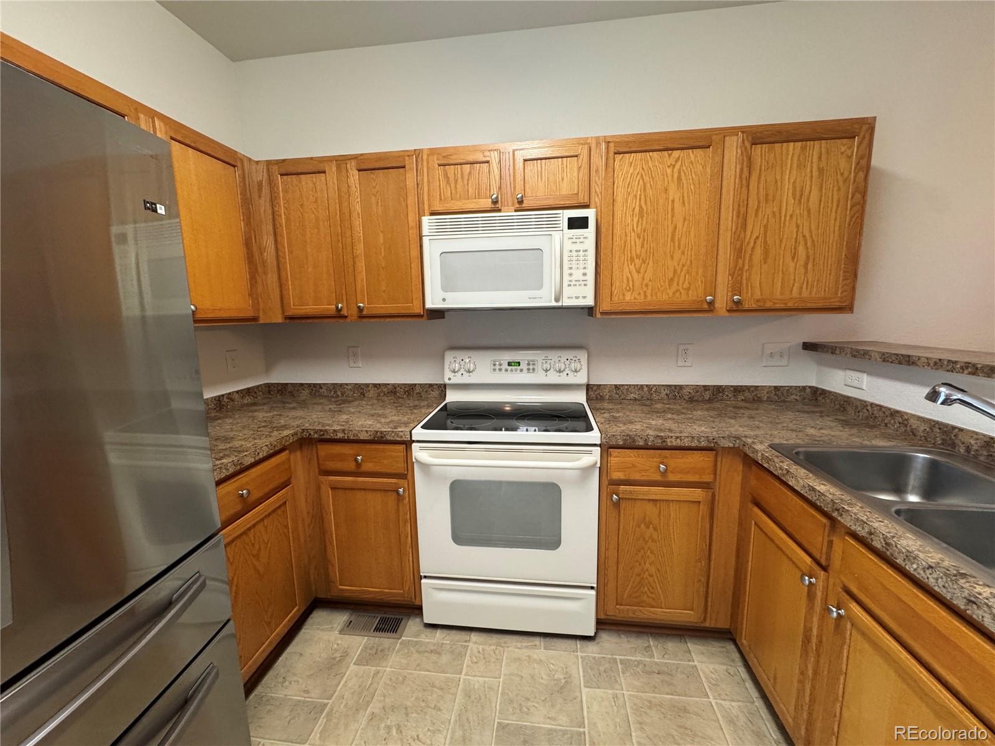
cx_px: 498
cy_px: 373
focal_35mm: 14
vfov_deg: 85.7
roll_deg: +0.6
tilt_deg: -8.8
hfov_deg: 102.1
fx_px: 402
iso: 250
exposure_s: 1/60
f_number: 2.2
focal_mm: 2.22
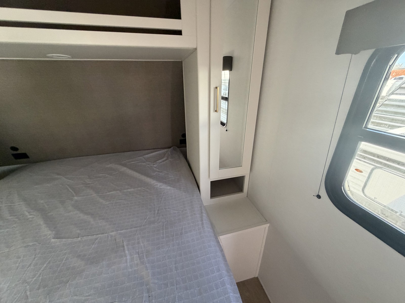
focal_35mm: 14
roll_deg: -1.9
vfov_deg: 85.7
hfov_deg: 102.1
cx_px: 202
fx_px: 164
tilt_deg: -18.9
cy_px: 152
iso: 320
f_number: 2.2
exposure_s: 1/70
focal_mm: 2.22
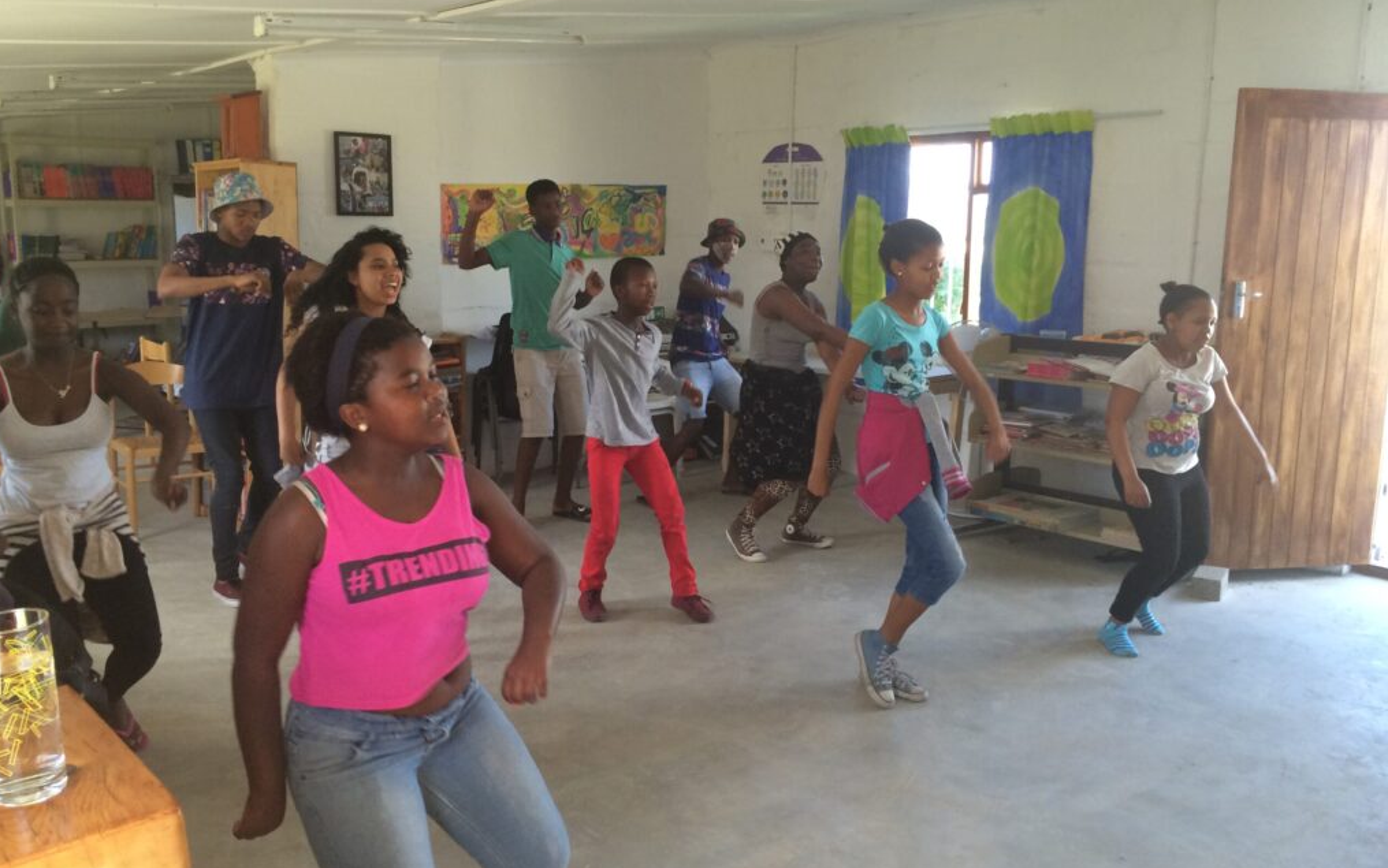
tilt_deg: -10.8
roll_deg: -1.1
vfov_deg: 40.6
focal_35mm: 31
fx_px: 1173
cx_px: 689
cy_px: 416
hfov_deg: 61.2
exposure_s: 1/30
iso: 40
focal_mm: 4.15
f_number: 2.2
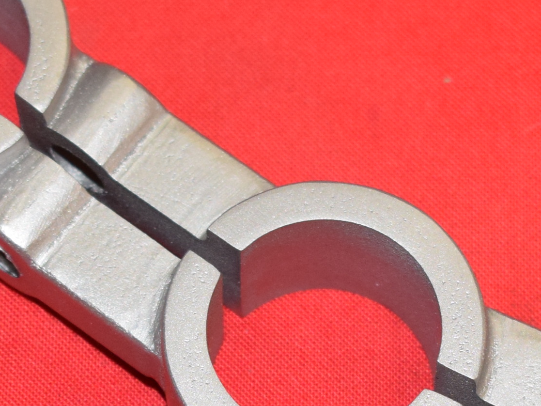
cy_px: 371
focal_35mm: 180
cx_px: 385
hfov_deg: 11.0
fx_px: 2812
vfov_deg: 8.2
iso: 800
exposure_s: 1/125
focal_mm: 31
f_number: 5
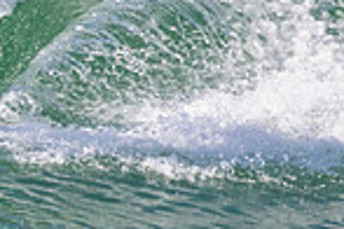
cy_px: -46
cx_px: -316
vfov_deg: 0.4
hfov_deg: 0.7
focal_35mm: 3153
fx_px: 30126
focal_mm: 800
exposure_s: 1/2000
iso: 2500
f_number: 11
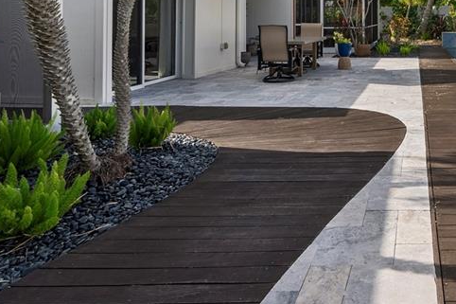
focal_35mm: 34
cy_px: 8
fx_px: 430
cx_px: 428
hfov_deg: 48.6
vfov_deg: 35.5
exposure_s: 1/250
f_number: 8
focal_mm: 16
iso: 100
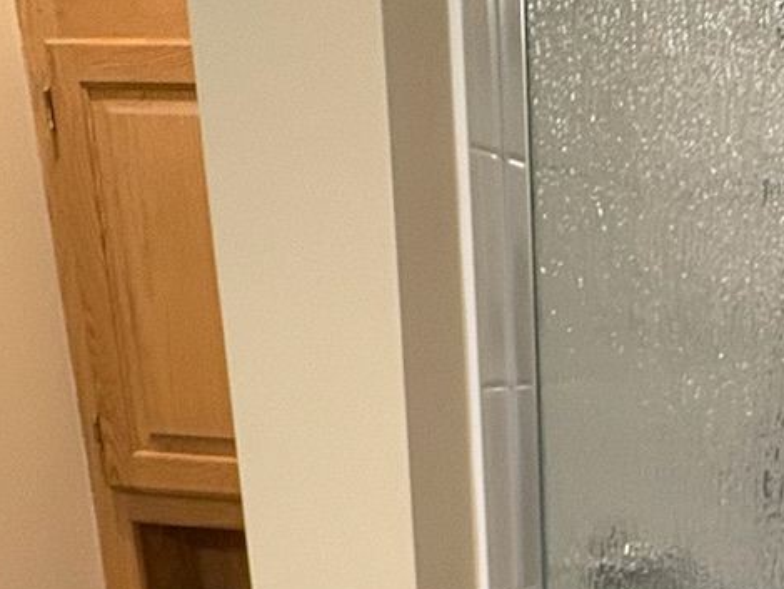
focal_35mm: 61
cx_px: 811
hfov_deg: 29.3
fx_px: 1382
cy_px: 879
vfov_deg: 20.6
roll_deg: -1.2
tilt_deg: -21.9
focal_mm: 2.22
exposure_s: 1/60
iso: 320
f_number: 2.2
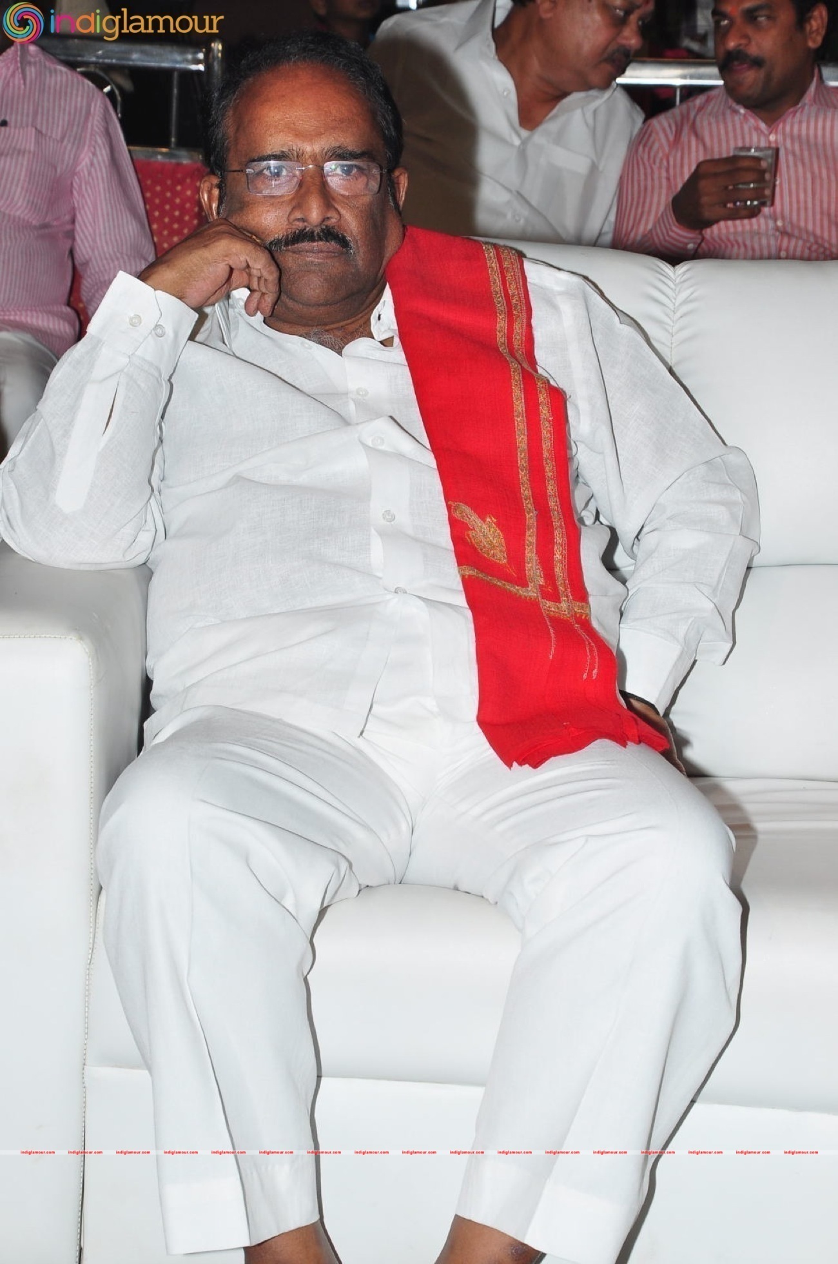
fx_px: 3678
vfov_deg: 19.5
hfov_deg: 13.0
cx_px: 419
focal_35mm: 105
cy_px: 632
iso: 400
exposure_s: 1/125
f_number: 11
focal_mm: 70
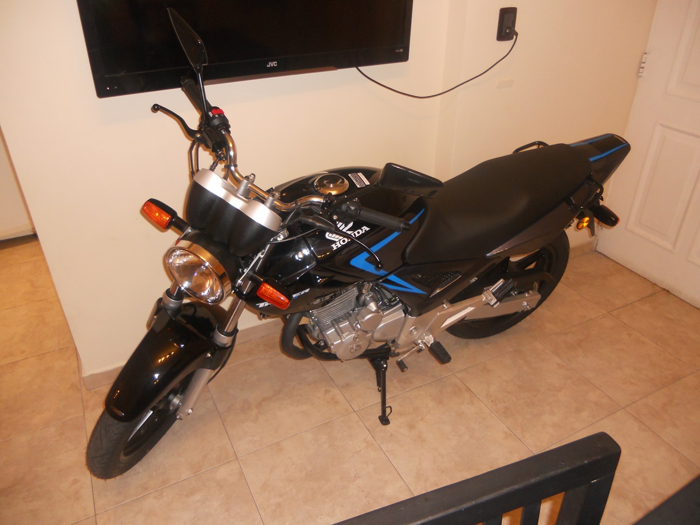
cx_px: 350
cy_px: 262
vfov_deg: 51.4
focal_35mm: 27
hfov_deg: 65.3
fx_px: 546
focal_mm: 4.9
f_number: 3.2
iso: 200
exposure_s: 1/25
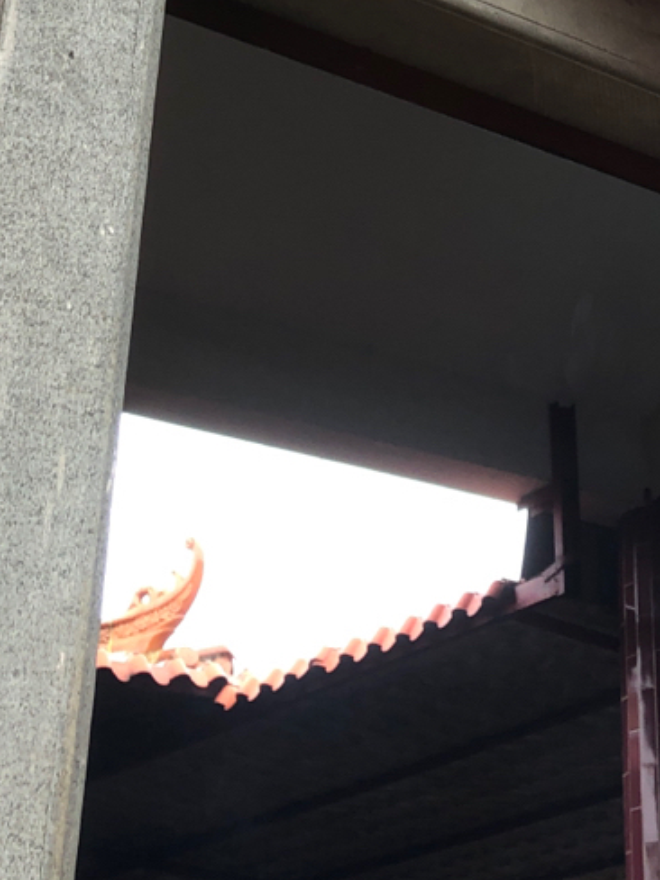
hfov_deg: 16.7
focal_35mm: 86
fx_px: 2186
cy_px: -101
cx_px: 693
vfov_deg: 21.5
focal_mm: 4
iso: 40
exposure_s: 1/100
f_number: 1.8
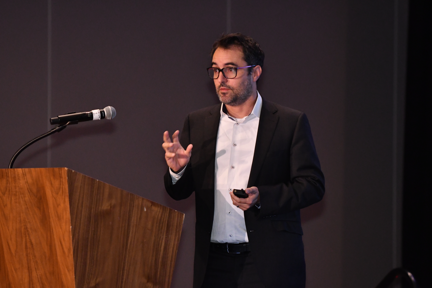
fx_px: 3150
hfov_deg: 7.8
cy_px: 144
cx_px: 216
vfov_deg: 5.2
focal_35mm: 262
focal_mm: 175
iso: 2500
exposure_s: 1/125
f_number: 4
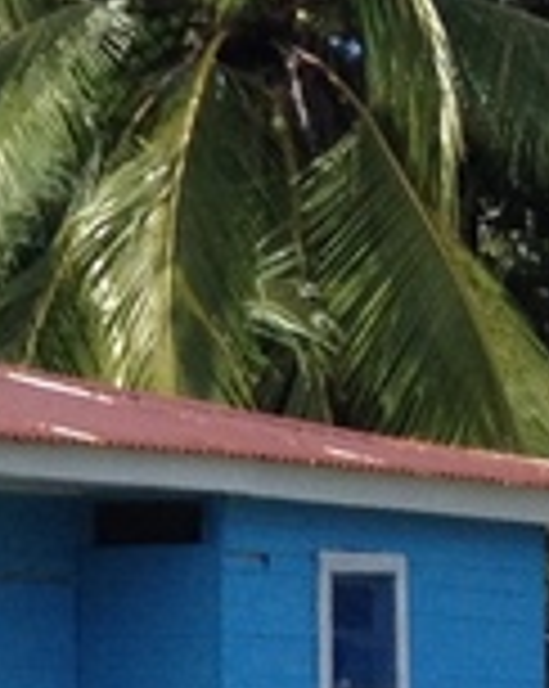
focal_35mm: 268
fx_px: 5454
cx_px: -1282
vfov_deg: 7.2
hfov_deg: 5.3
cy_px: 436
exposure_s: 1/1104
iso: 50
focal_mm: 4.28
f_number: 2.4
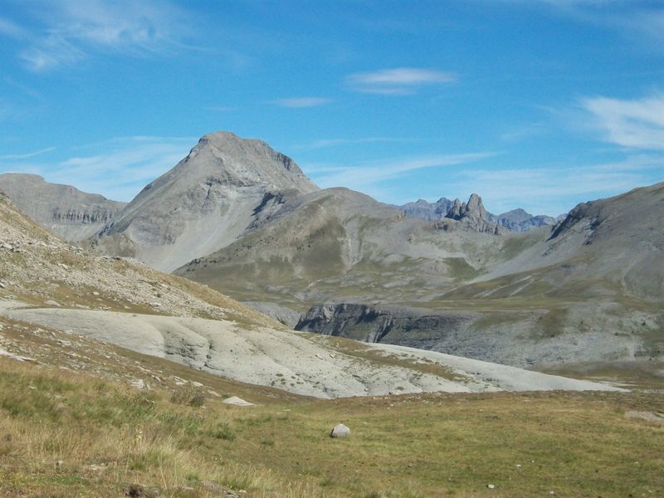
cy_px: 249
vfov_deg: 18.0
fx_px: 1573
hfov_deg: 23.8
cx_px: 332
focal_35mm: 82
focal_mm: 13.7
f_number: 8.9
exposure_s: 1/250
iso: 80
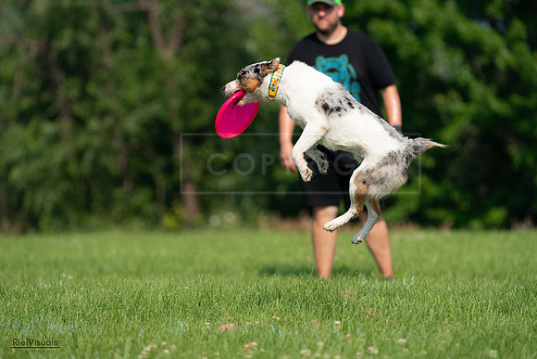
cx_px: 268
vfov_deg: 3.7
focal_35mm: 368
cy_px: 180
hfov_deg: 5.6
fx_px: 5490
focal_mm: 368
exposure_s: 1/4000
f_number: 6.3
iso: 800
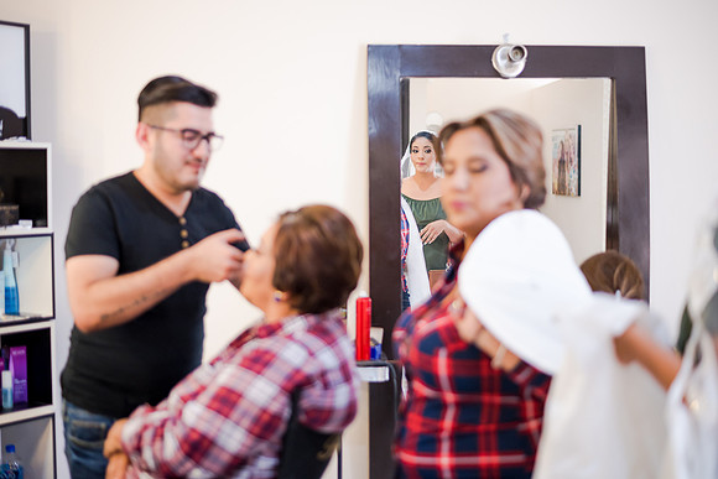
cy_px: 240
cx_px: 359
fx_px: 997
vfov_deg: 27.0
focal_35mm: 50
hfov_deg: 39.6
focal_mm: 50
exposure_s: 1/160
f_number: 1.8
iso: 640
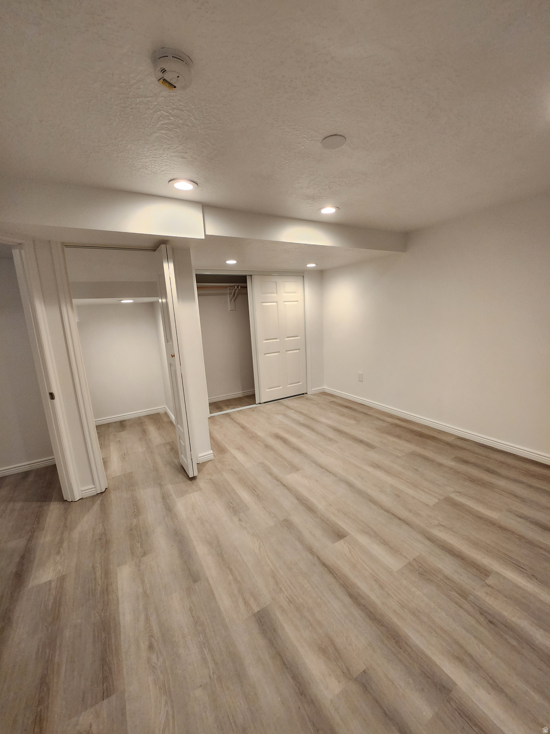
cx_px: 275
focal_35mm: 13
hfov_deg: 89.9
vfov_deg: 106.2
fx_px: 275
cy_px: 367
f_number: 2.2
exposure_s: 1/60
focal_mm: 1.7
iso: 200
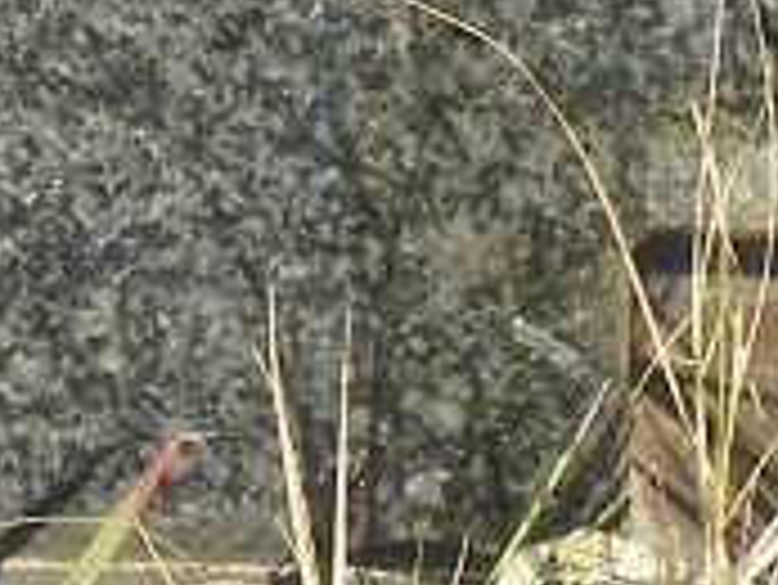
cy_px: -1377
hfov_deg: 2.2
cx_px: -1088
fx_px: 20129
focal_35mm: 895
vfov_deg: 1.7
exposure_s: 1/200
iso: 64
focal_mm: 23
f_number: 4.5
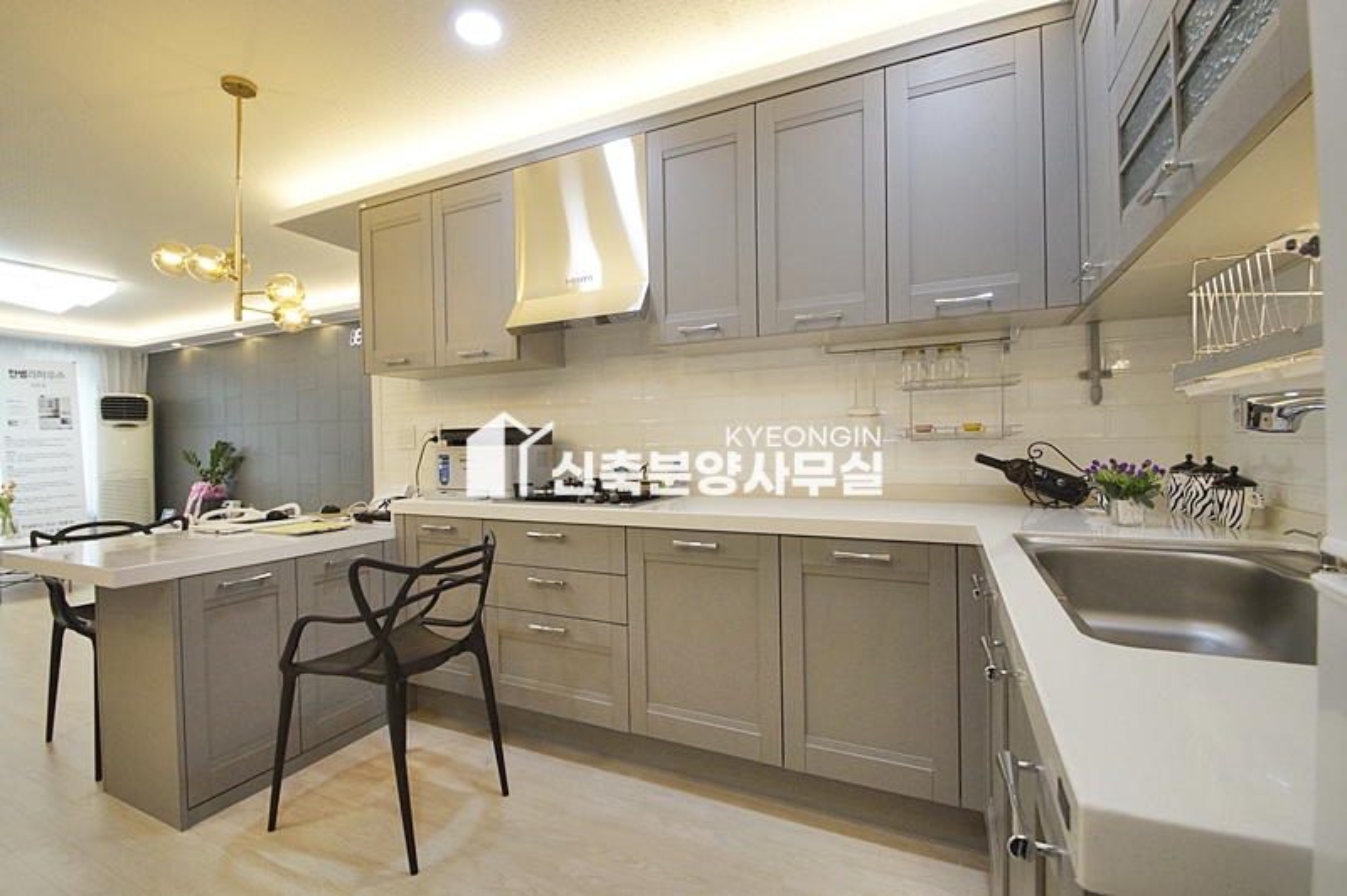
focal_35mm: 15
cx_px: 674
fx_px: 561
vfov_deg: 77.2
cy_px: 448
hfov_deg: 100.4
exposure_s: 1/80
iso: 1600
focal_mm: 10
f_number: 9
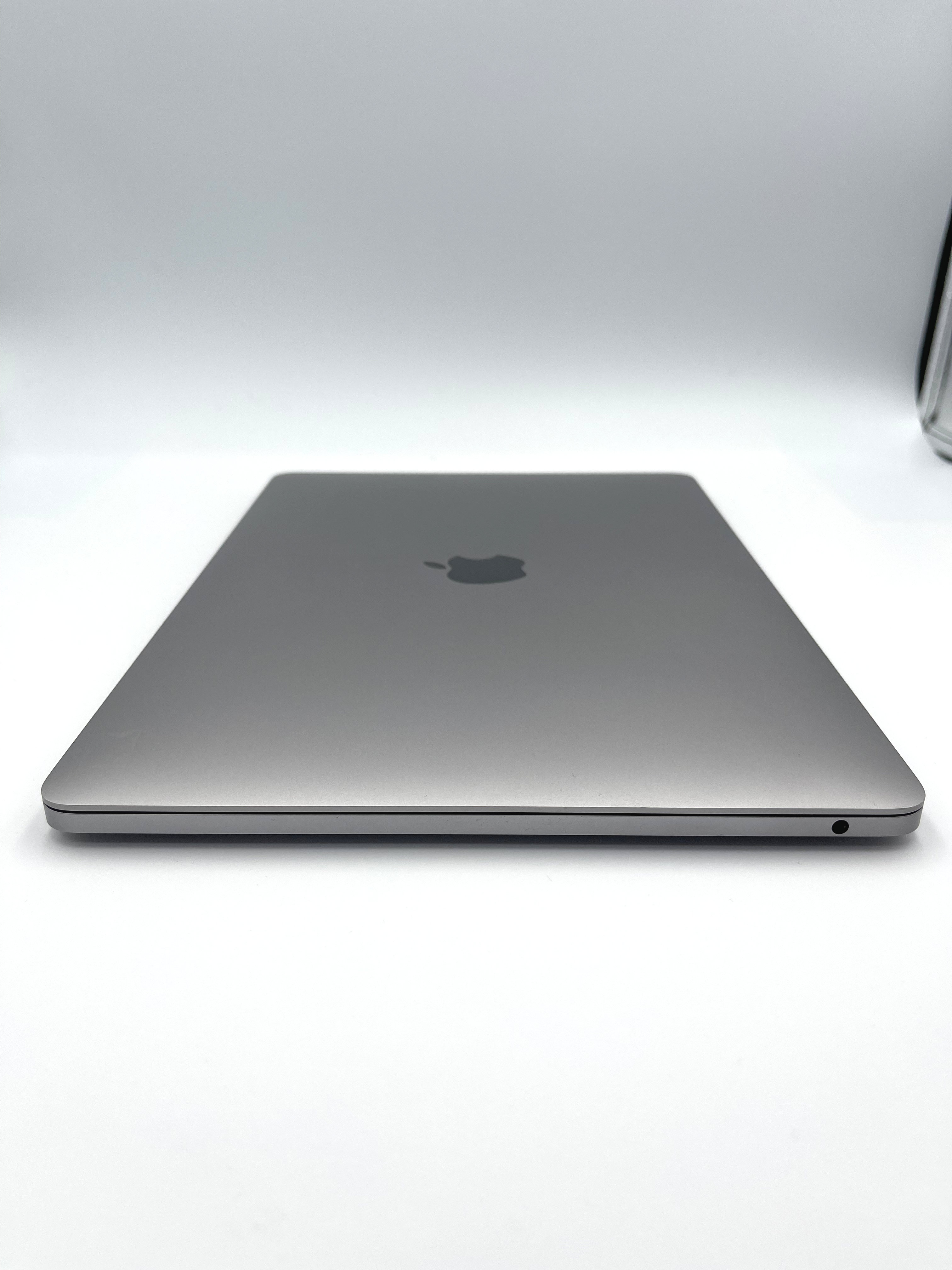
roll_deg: -0.1
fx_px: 917
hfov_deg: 54.9
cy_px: 635
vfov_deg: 69.4
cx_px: 476
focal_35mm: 25
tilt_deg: -24.2
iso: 32
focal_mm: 5.1
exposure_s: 1/653
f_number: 1.6
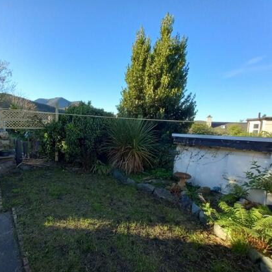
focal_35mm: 16
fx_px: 142
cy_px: 138
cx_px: 109
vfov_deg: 87.4
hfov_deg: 86.3
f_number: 2.2
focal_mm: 1.13
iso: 40
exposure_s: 1/150
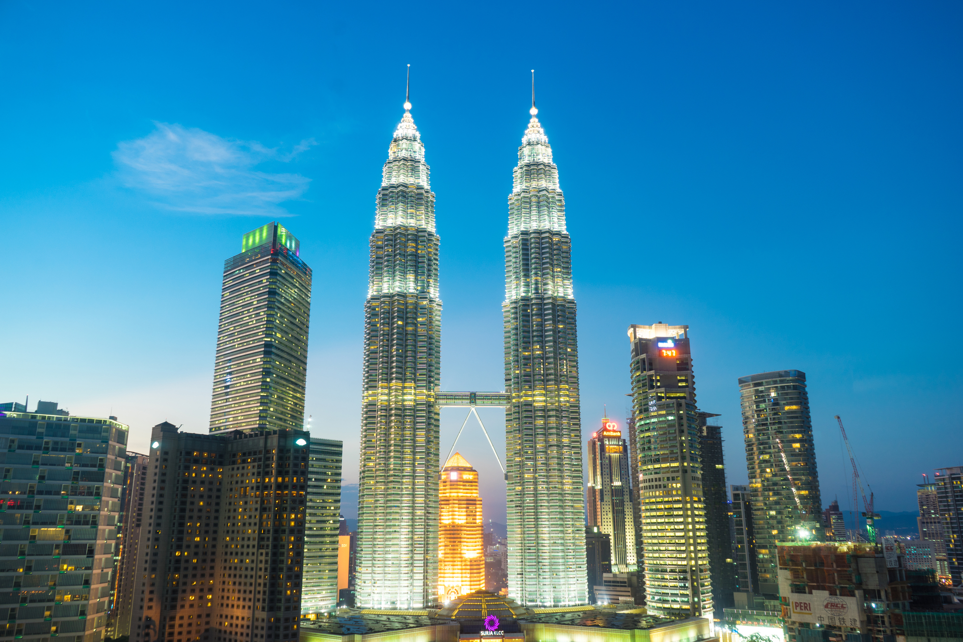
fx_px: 749
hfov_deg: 65.5
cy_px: 321
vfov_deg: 46.4
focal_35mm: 28
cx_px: 482
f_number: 5.6
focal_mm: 28
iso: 100
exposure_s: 2
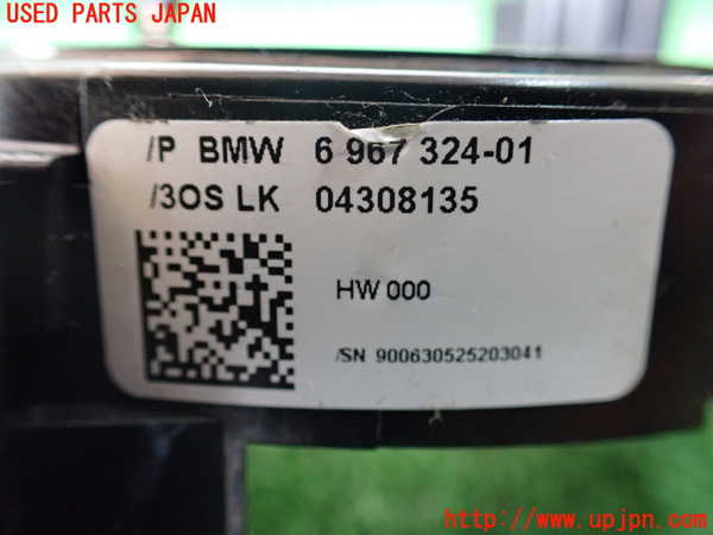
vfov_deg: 46.8
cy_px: 268
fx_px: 618
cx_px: 356
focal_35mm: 30
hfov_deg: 60.0
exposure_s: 1/40
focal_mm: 5.4
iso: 800
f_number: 2.3
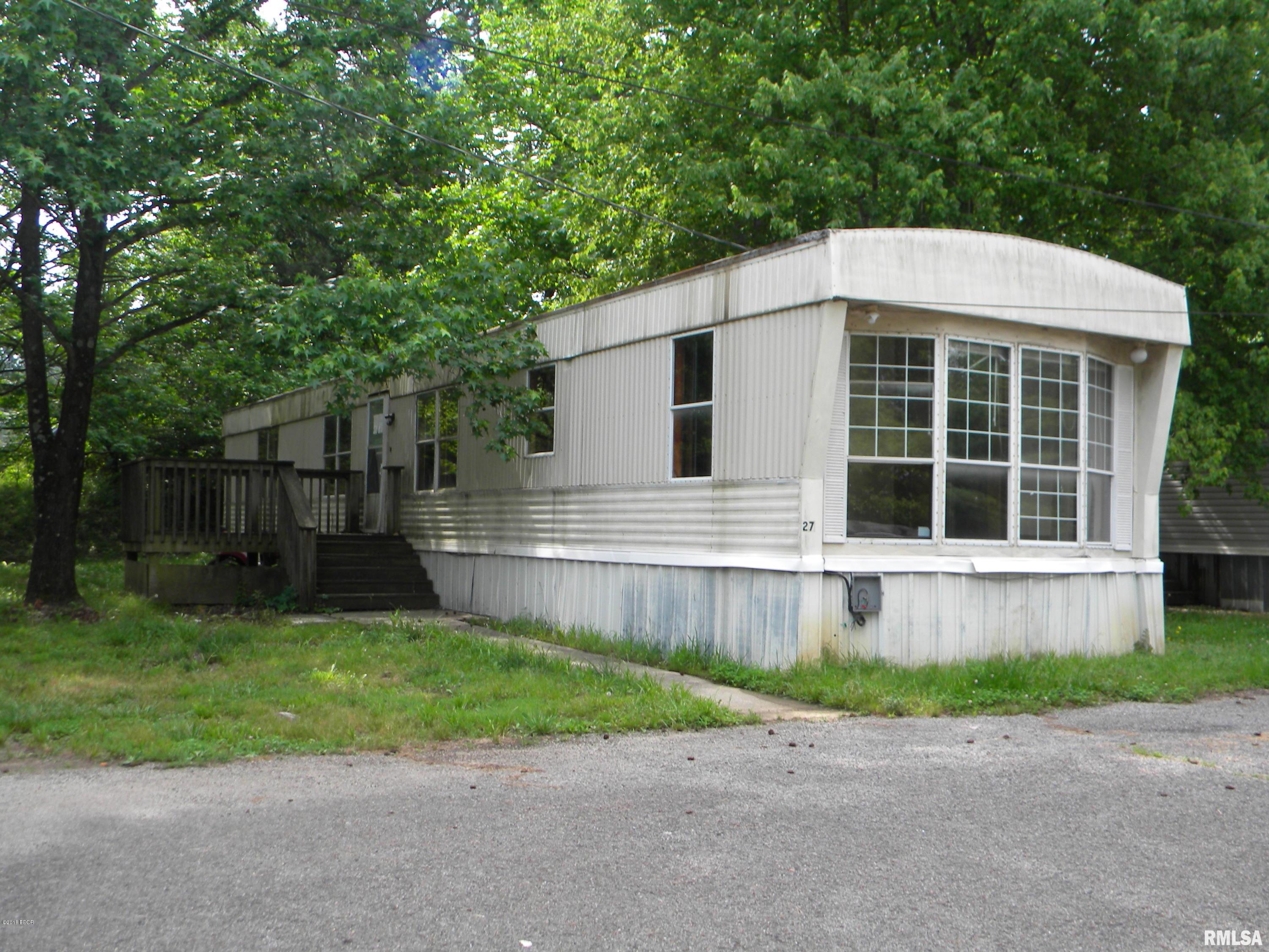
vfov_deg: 39.7
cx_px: 634
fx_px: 1320
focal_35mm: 36
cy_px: 476
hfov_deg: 51.4
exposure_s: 1/174
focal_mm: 6.4
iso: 80
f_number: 3.7
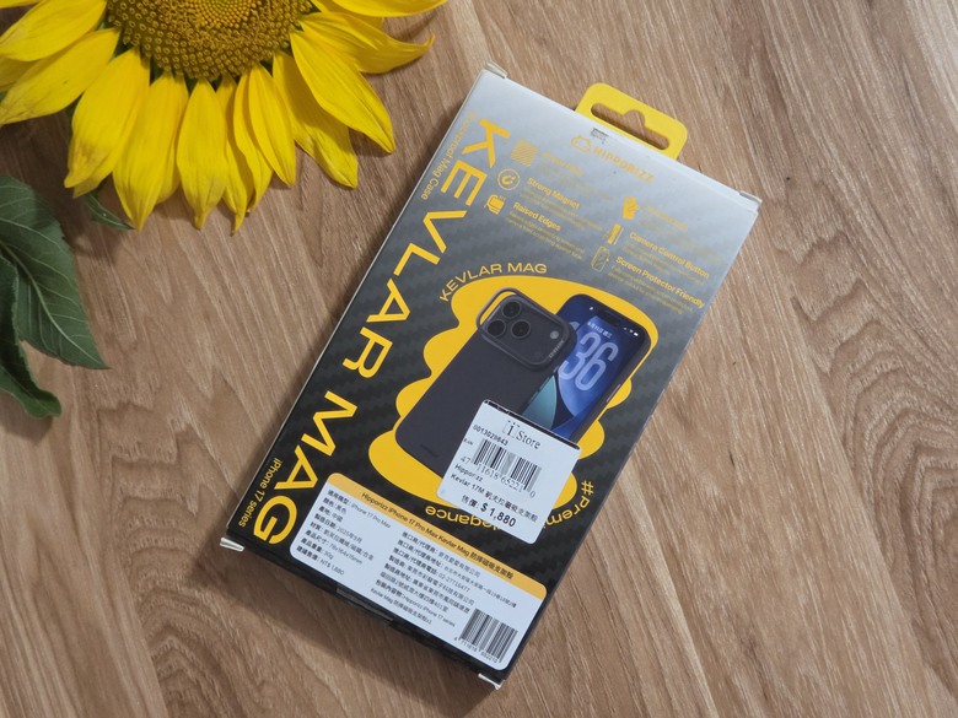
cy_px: 359
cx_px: 479
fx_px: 1910
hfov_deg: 28.2
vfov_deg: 21.3
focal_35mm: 69
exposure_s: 1/40
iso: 320
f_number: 2.4
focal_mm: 7
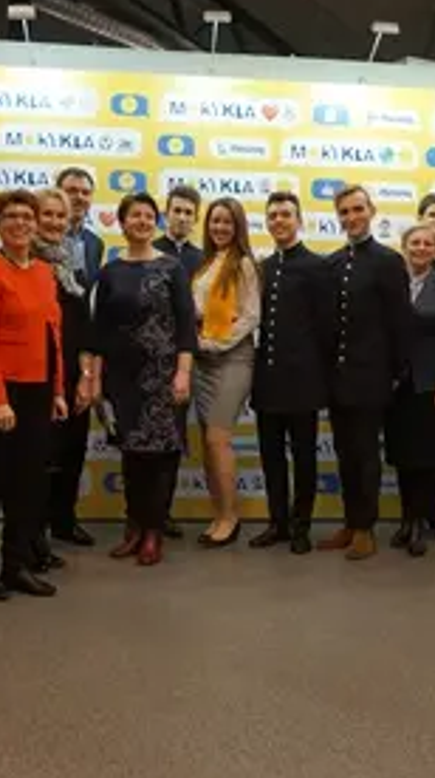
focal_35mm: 41
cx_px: 220
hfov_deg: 28.9
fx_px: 844
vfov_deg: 49.4
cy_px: 362
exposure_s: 1/160
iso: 1250
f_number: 4
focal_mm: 16
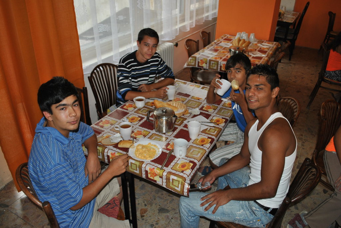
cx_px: 170
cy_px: 114
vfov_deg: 43.7
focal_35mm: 30
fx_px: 284
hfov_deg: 61.9
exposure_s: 1/60
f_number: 3.8
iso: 200
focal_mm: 20
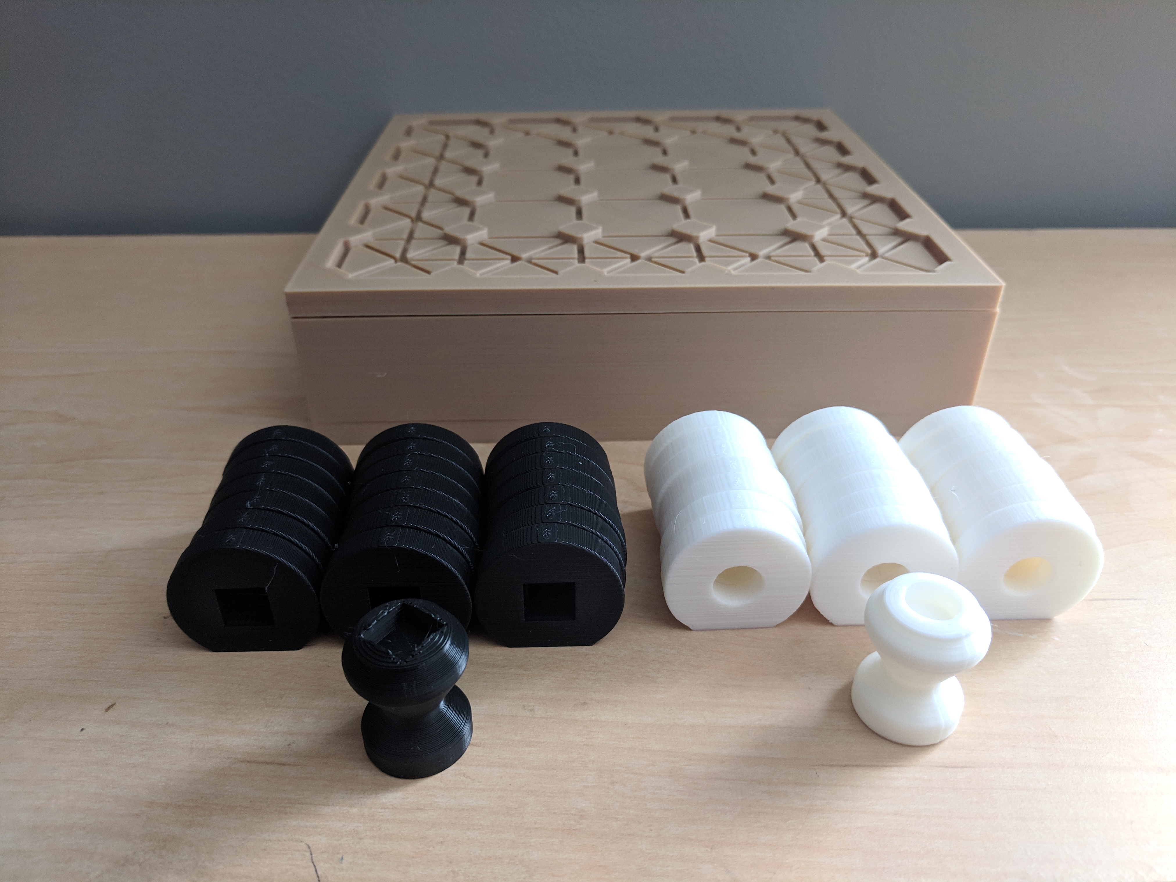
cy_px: 441
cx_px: 588
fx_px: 883
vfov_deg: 53.1
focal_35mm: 26
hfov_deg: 67.3
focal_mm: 4.67
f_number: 2
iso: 314
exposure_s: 1/60
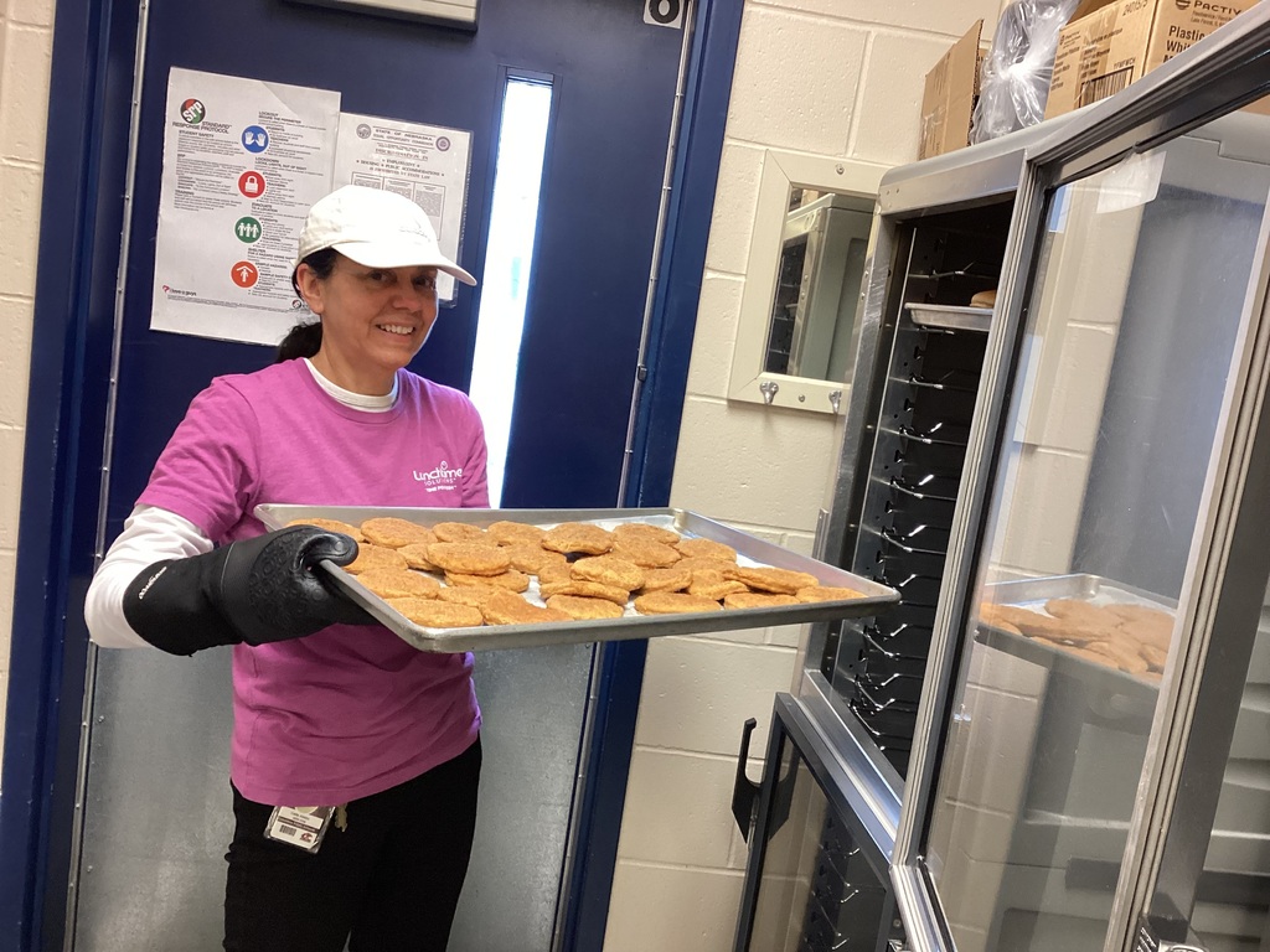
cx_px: 635
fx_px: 1137
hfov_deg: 58.4
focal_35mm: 31
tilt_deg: -7.4
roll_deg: -8.0
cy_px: 476
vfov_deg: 45.4
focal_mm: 3.3
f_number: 2.4
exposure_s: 1/60
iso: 160
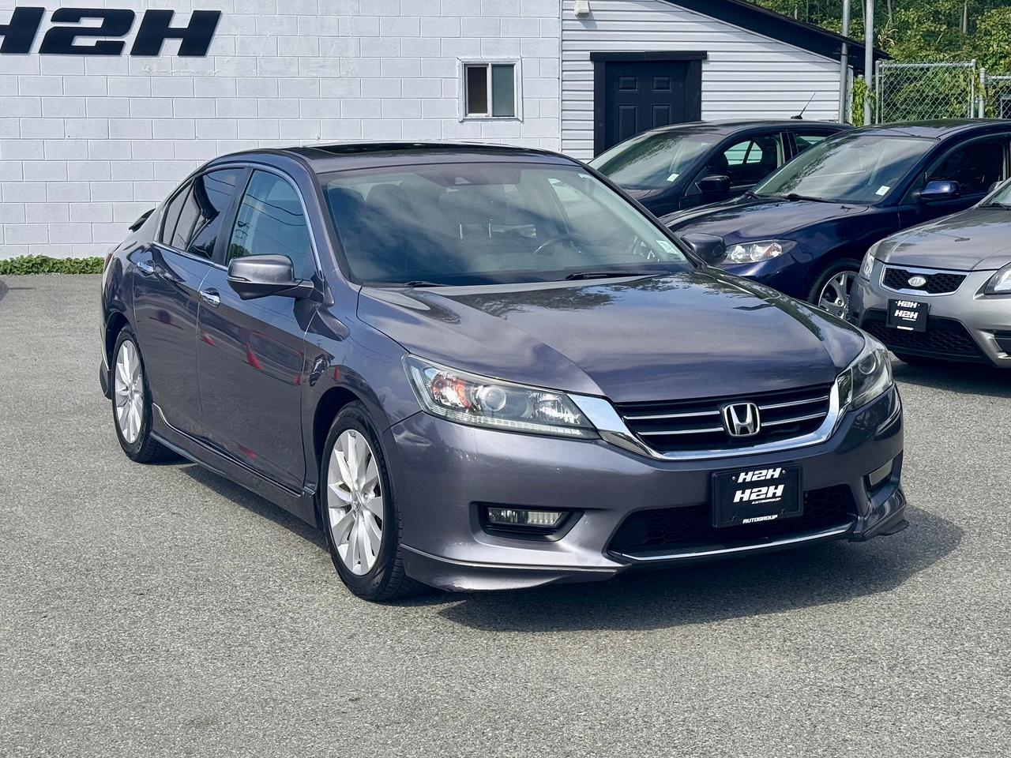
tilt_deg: -7.0
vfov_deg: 30.3
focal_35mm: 48
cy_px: 379
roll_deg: +0.3
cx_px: 506
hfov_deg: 39.7
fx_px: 1402
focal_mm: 6.76
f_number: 1.78
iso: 64
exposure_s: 1/4975
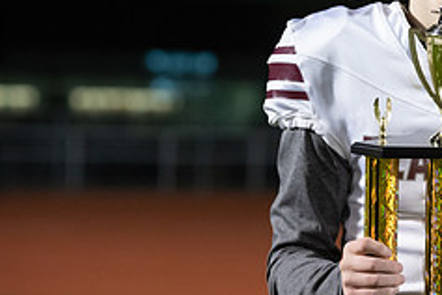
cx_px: 451
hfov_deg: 7.6
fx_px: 3302
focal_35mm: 269
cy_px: 117
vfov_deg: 5.1
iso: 4000
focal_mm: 110
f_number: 3.5
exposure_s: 1/320
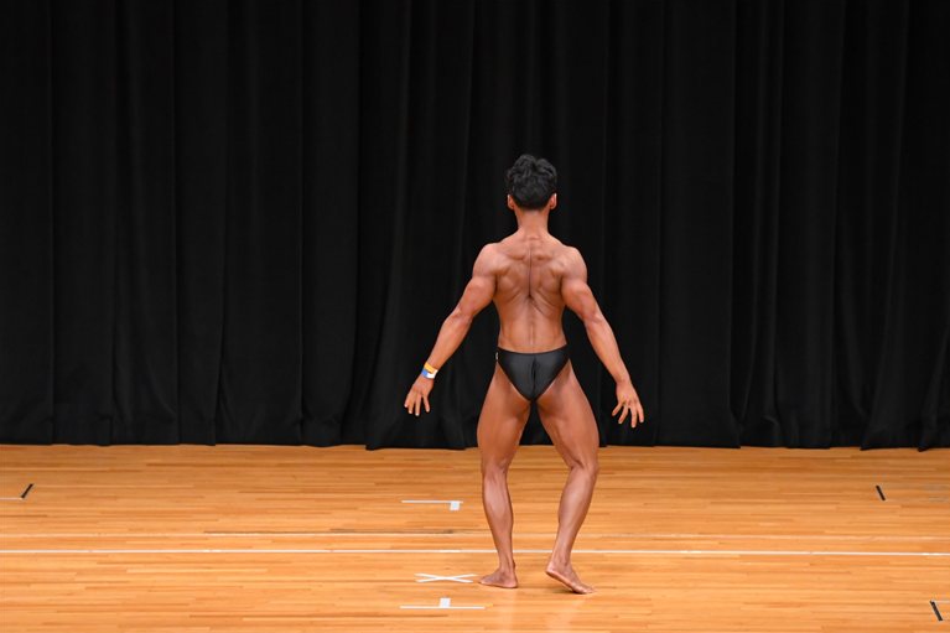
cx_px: 477
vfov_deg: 6.7
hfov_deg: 10.1
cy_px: 317
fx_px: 5382
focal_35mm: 204
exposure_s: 1/400
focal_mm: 135
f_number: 5.6
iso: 4000
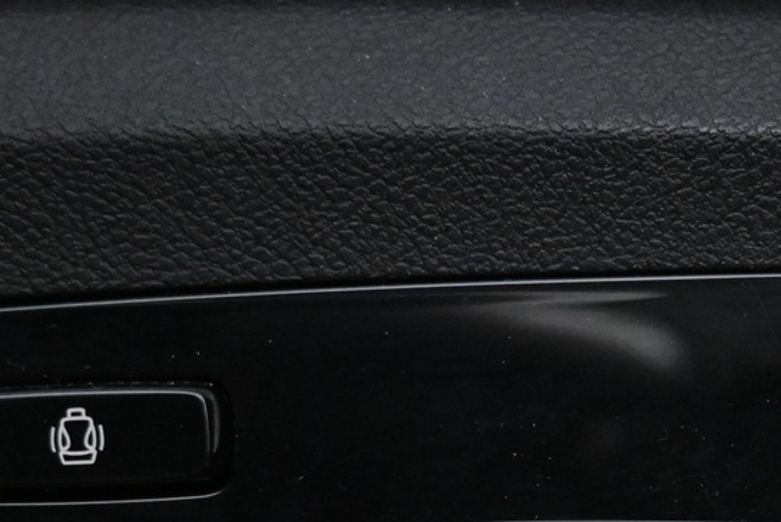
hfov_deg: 19.5
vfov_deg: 13.2
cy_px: 542
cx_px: 737
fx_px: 2224
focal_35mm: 102
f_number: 4.2
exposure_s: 1/40
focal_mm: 23
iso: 5600
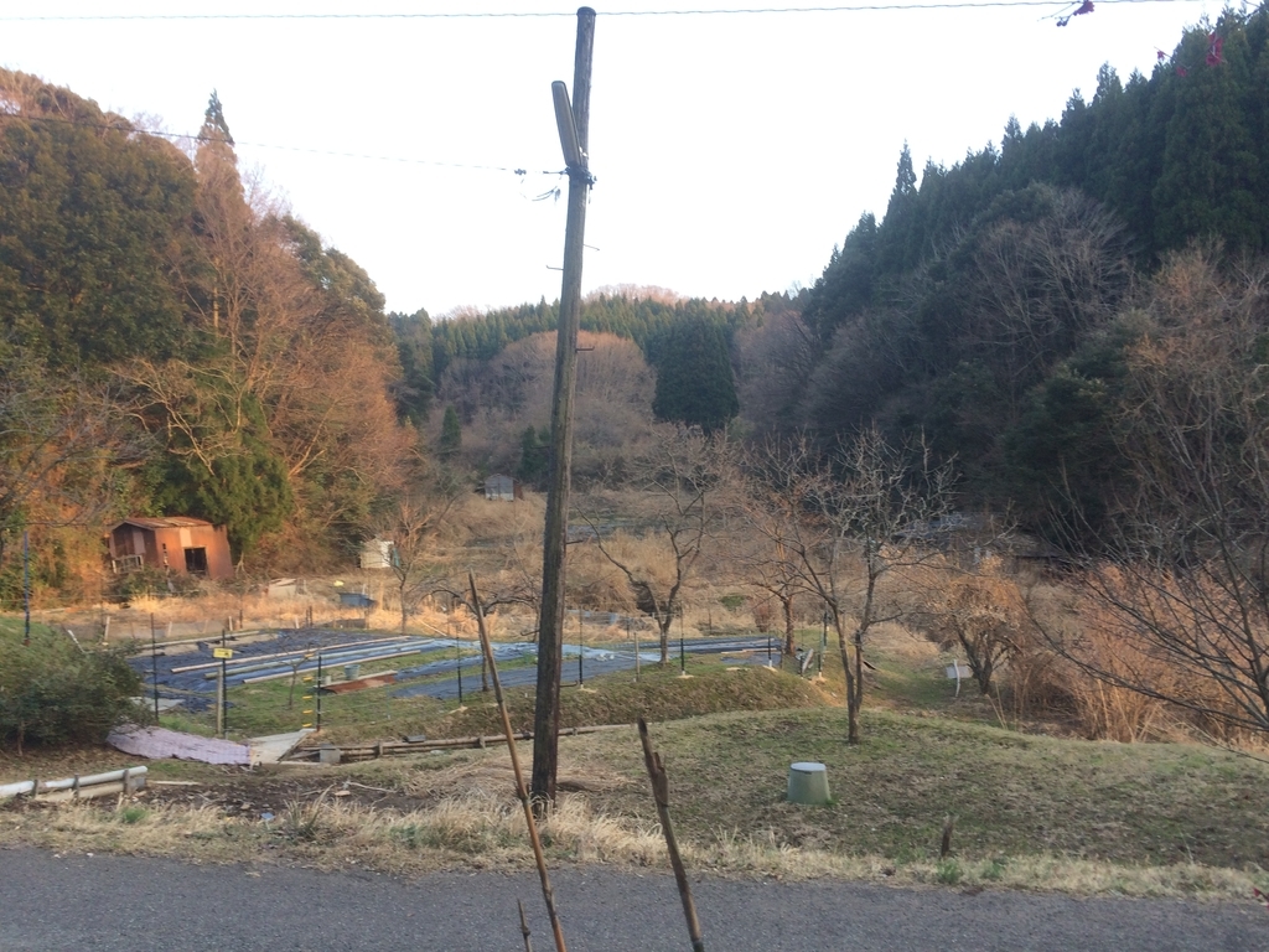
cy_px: 476
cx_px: 634
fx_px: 1063
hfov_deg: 61.7
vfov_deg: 48.2
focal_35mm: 29
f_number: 2.2
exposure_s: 1/120
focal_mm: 4.15
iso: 40
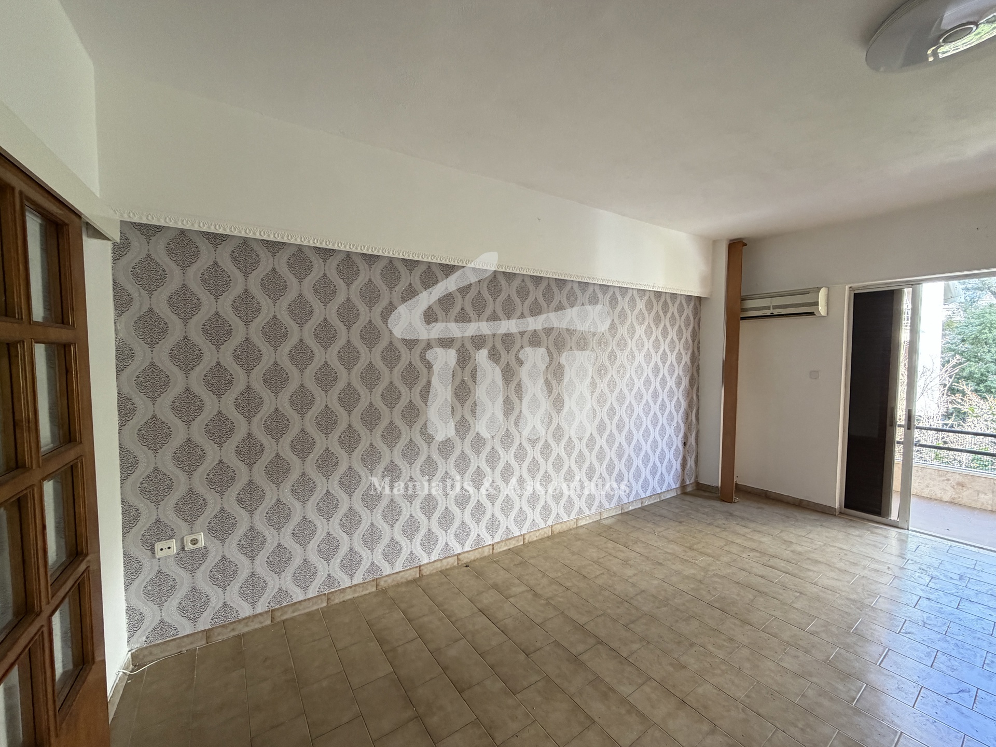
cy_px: 374
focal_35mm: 14
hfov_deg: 102.1
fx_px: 403
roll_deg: +0.1
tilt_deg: -3.2
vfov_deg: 85.7
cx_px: 498
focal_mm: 2.22
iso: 320
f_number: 2.2
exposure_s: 1/121
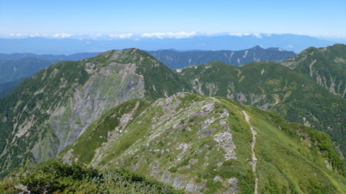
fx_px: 248
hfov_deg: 69.9
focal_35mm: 27
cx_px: 174
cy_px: 114
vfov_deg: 42.7
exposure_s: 1/640
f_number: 4
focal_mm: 4.3
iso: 100
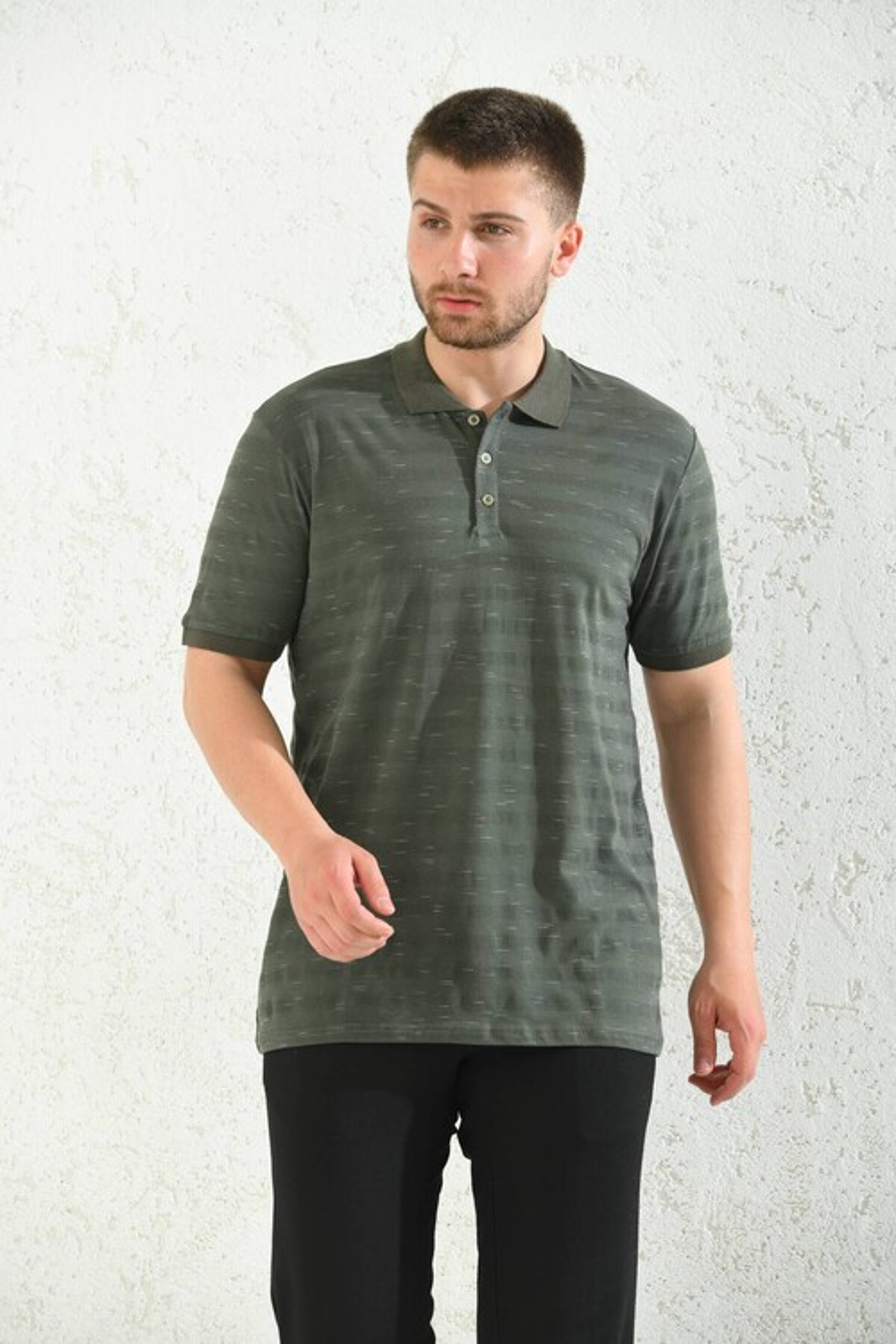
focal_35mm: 160
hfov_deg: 8.6
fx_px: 5973
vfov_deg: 12.8
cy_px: 672
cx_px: 448
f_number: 7.1
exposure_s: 1/160
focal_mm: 160
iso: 125
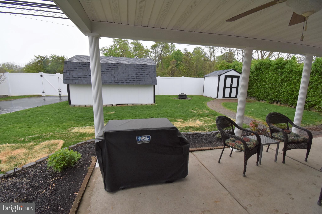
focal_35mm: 15
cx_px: 161
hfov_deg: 100.4
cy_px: 107
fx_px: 134
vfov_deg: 77.3
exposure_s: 1/500
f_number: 8
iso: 720
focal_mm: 10
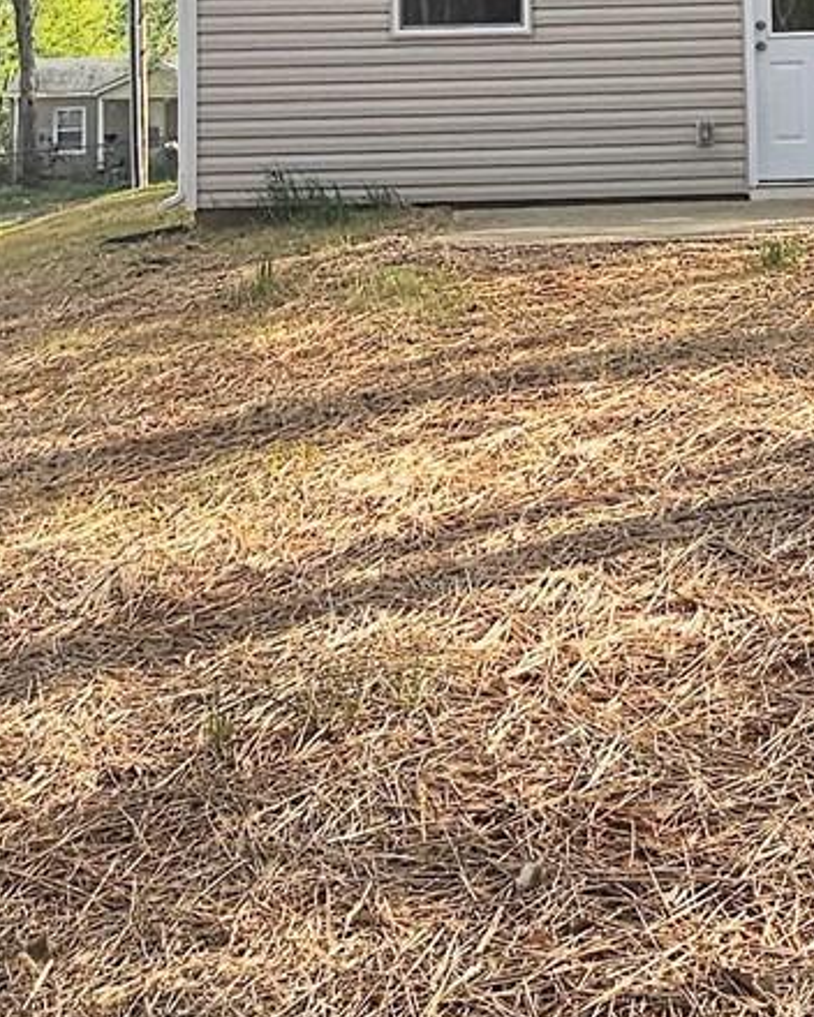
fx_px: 1777
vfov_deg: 28.5
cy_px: -153
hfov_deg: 25.3
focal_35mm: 59
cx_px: 659
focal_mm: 2.2
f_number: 2.2
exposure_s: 1/1672
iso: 50
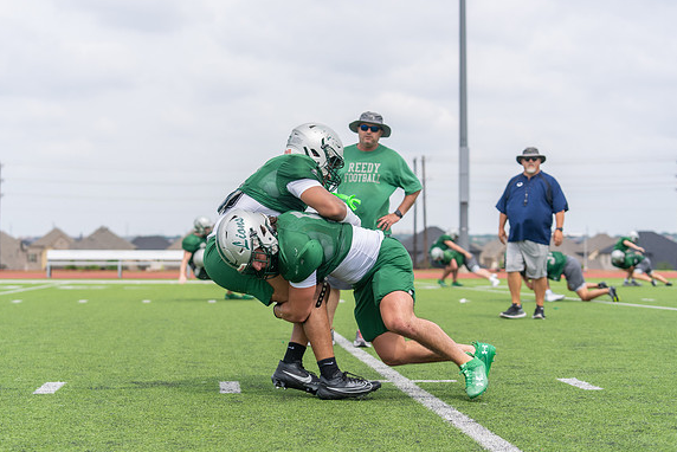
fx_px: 1336
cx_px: 337
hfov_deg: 28.4
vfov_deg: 19.2
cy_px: 227
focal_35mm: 71
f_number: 3.5
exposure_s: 1/1250
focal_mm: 70
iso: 160
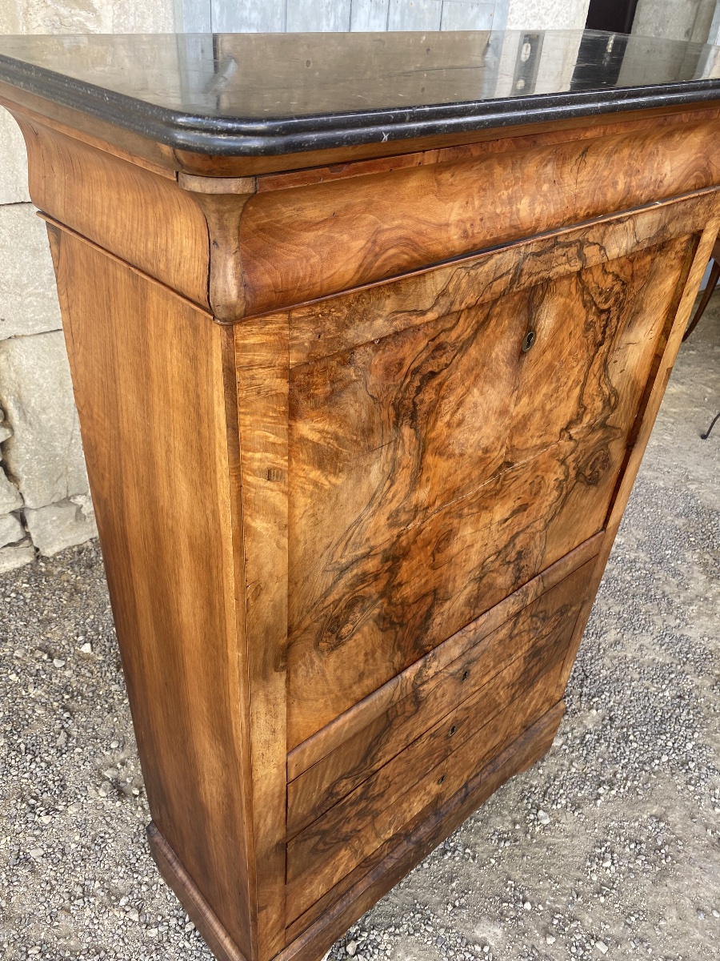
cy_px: 480
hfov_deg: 53.1
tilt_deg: -30.8
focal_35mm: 26
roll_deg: -4.0
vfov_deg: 67.3
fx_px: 721
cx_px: 360
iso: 64
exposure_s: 1/122
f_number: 1.8
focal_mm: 4.25
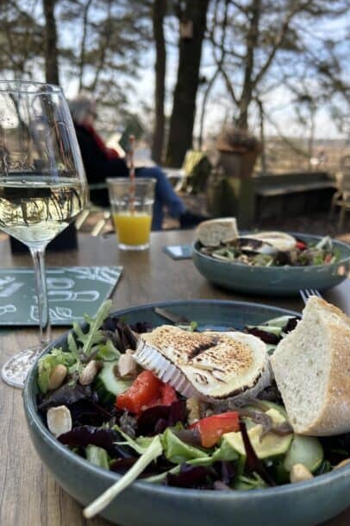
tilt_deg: -16.0
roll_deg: -3.5
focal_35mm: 28
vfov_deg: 65.5
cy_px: 262
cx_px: 190
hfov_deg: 46.4
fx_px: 408
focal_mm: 5.7
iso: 50
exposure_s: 1/687
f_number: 1.5
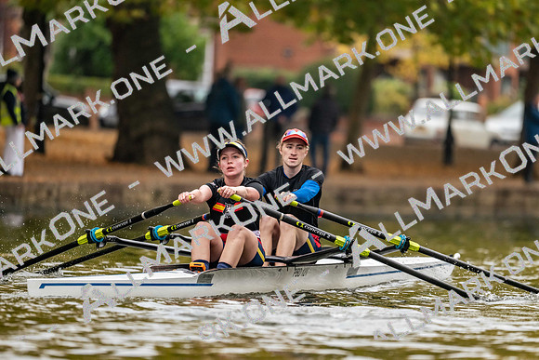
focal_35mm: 400
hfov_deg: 5.2
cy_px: 180
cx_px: 270
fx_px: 5990
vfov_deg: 3.4
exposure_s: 1/2500
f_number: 4.5
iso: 2800
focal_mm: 400
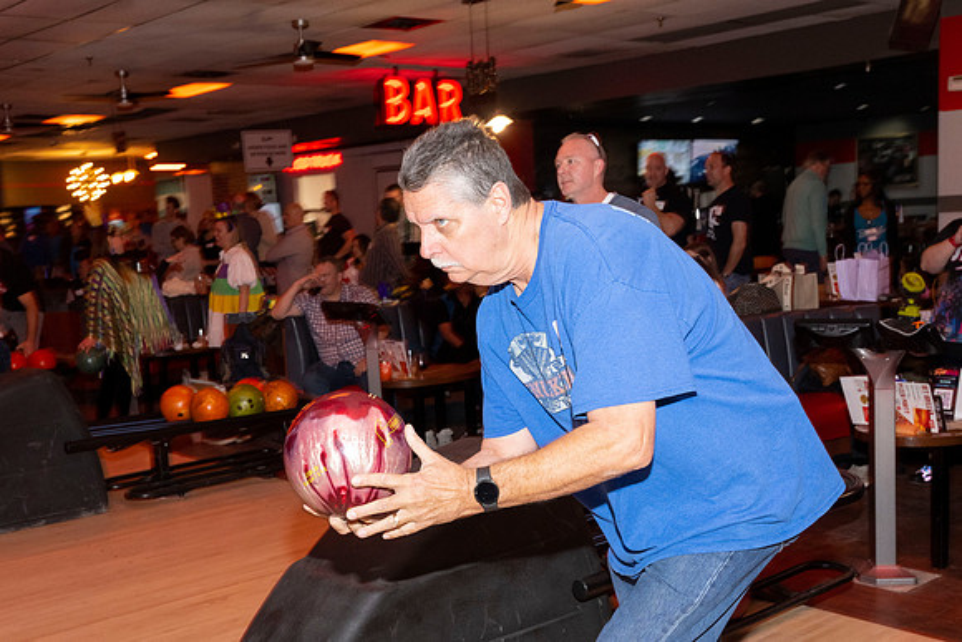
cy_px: 382
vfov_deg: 30.8
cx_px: 481
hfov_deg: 45.0
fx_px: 1161
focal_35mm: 43
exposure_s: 1/100
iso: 2000
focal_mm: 33
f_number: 5.6
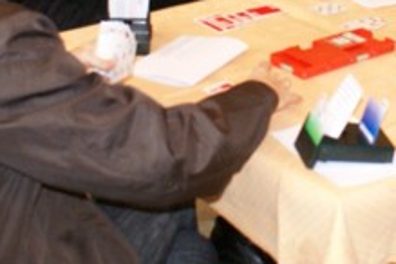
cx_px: 363
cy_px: -22
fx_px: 1056
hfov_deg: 20.8
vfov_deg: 14.0
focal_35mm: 96
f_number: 4
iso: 800
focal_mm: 20
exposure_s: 1/13
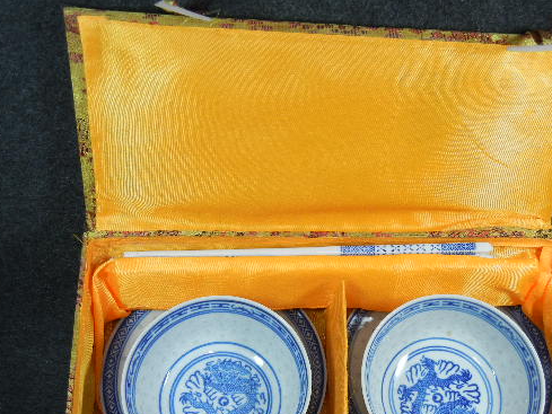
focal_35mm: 51
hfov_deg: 37.4
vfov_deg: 28.4
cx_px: 326
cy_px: 267
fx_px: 813
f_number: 3.7
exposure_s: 1/48.8
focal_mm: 7.1
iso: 230
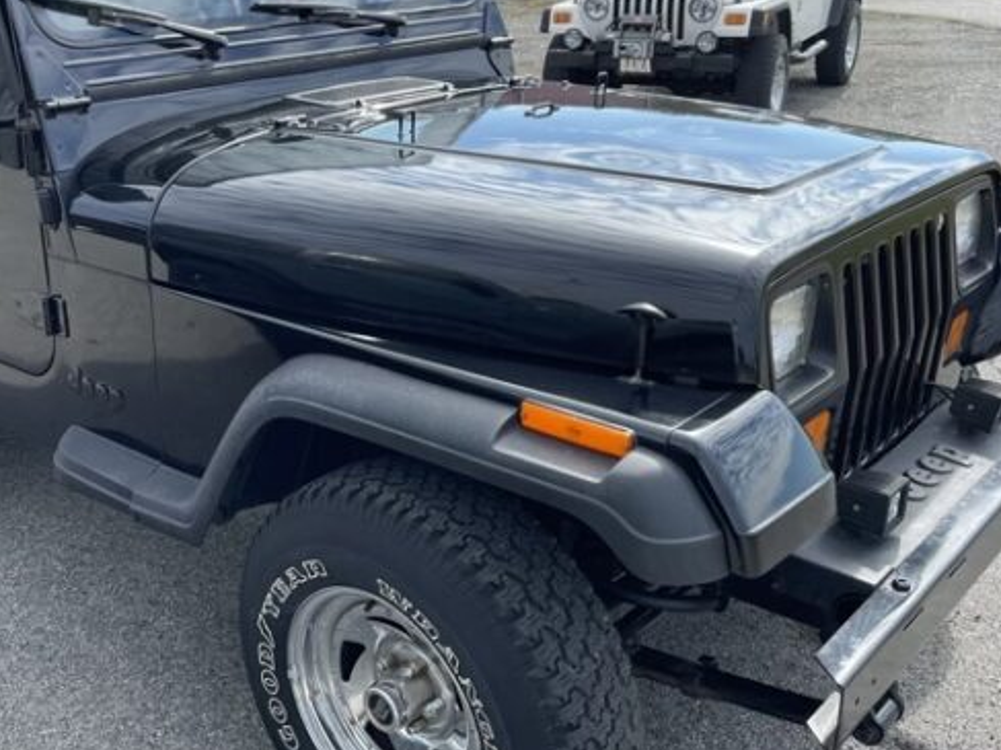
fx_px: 1185
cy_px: 384
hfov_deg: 45.3
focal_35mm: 41
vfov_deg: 35.1
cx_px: 360
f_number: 1.6
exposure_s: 1/1200
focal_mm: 5.1
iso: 32
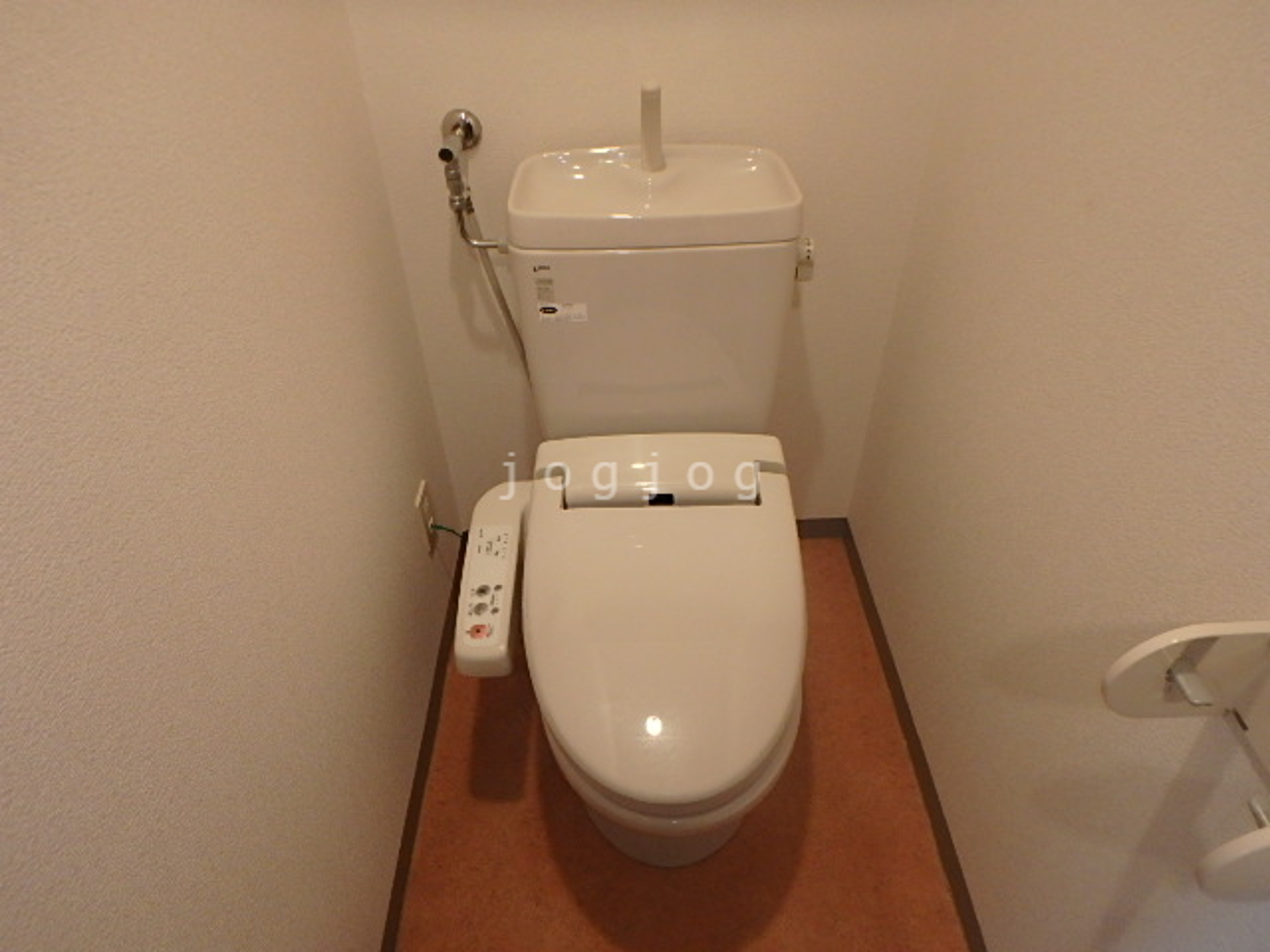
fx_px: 770
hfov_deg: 79.0
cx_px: 635
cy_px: 476
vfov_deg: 63.4
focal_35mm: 21
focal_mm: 3.7
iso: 320
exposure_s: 1/30
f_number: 3.5
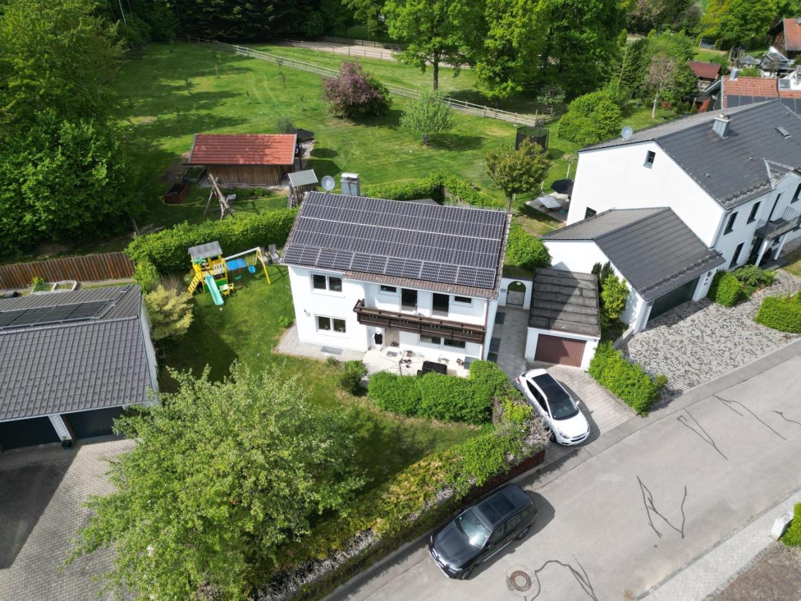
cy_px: 300
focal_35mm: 24
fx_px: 555
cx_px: 400
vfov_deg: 56.8
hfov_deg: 71.6
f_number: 1.7
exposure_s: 1/3200
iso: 150
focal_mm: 6.72
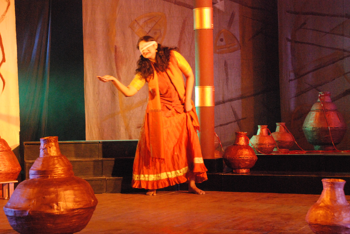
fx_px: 759
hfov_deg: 26.0
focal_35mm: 78
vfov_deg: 17.5
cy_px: 117
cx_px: 175
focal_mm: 52
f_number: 7.1
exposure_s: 1/50
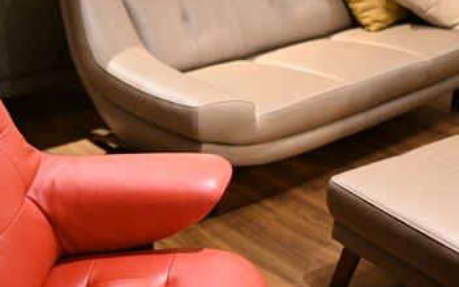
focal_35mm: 60
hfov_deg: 33.6
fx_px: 749
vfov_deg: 21.6
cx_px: 130
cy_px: 112
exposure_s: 1/80
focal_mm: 23
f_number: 1.2
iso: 3200
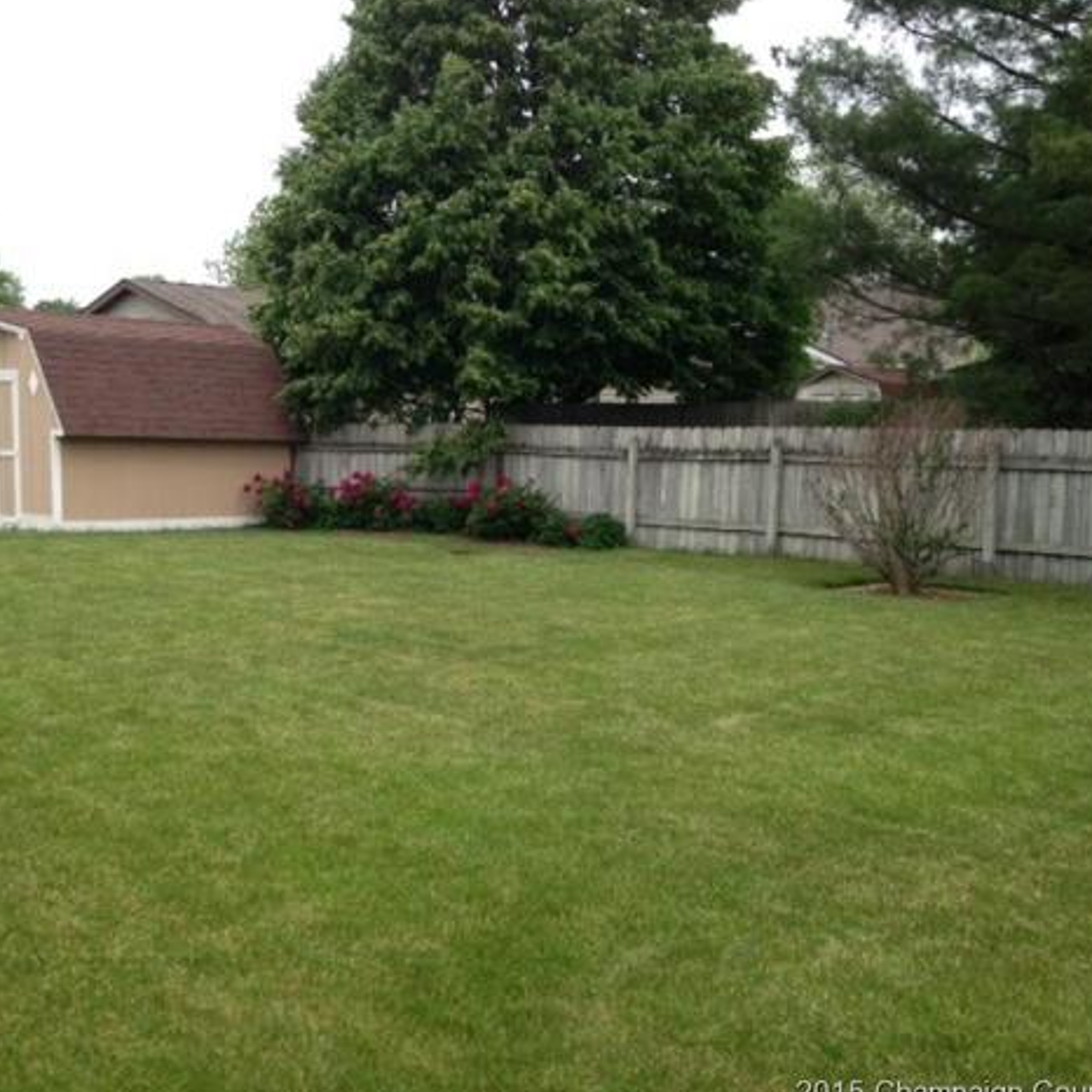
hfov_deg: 41.7
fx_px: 1428
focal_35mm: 40
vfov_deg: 41.9
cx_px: 449
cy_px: 546
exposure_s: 1/396
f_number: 2.4
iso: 64
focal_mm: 4.13
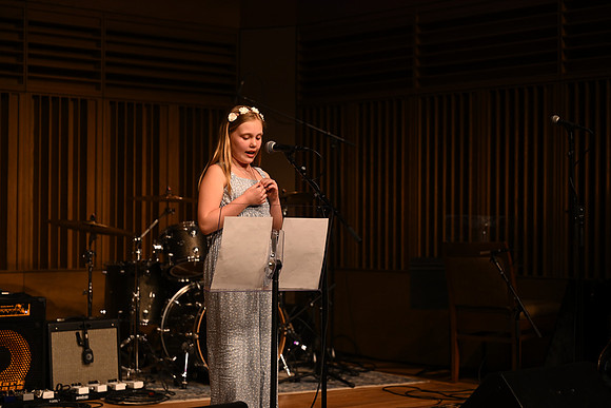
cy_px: 204
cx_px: 306
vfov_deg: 18.7
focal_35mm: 73
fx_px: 1239
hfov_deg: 27.7
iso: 1000
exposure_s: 1/400
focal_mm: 73
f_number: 2.8
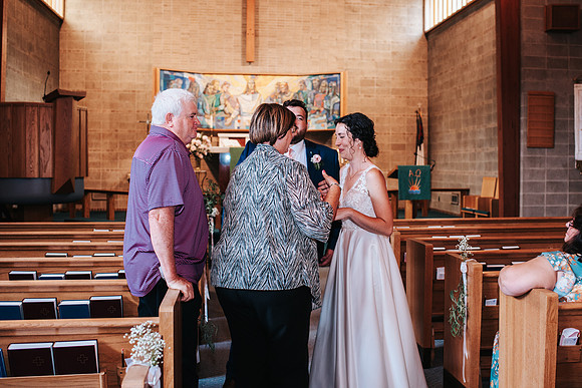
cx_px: 326
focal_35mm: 39
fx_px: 633
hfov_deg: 49.3
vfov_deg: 34.1
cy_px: 171
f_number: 3.2
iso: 800
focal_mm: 35
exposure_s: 1/125
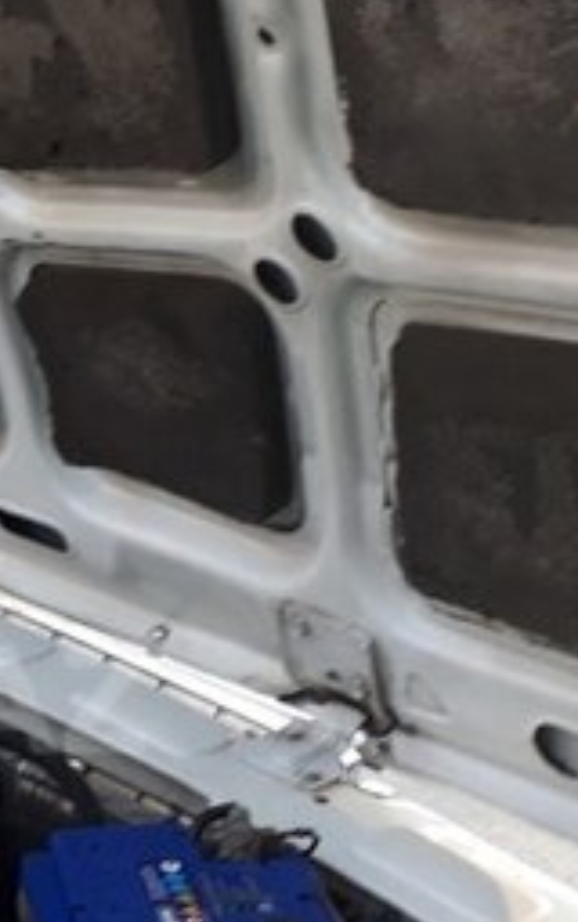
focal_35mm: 74
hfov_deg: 16.5
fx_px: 1860
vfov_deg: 27.4
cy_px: 700
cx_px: -224
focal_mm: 3.6
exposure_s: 1/50
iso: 40
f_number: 1.9
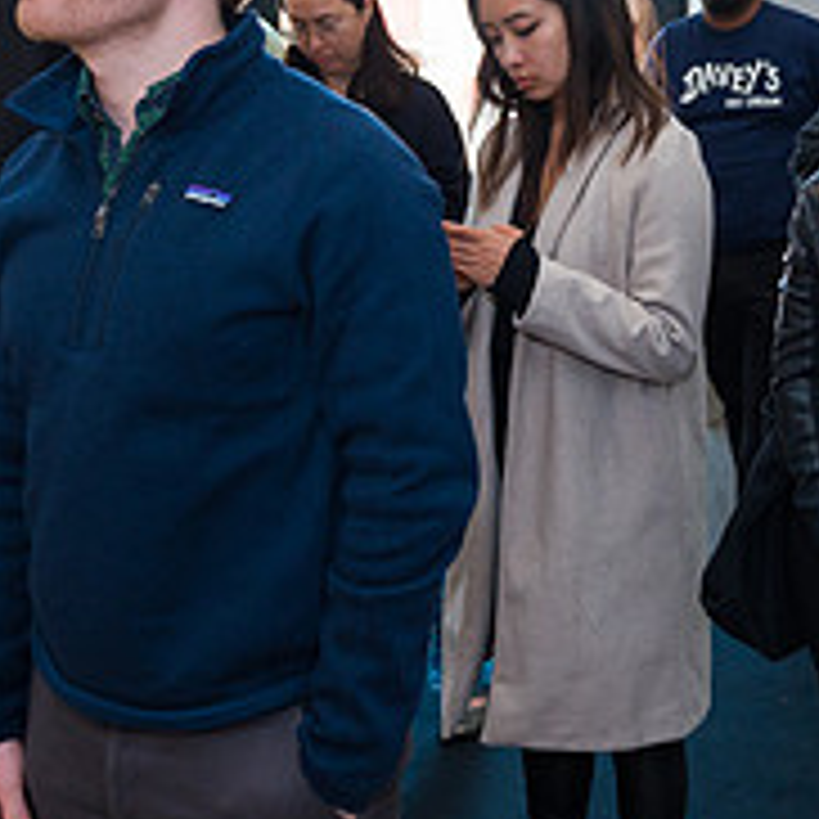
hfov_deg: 25.3
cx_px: 796
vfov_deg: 26.2
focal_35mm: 65
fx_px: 1740
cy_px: 207
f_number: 4
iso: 800
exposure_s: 1/200
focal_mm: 24
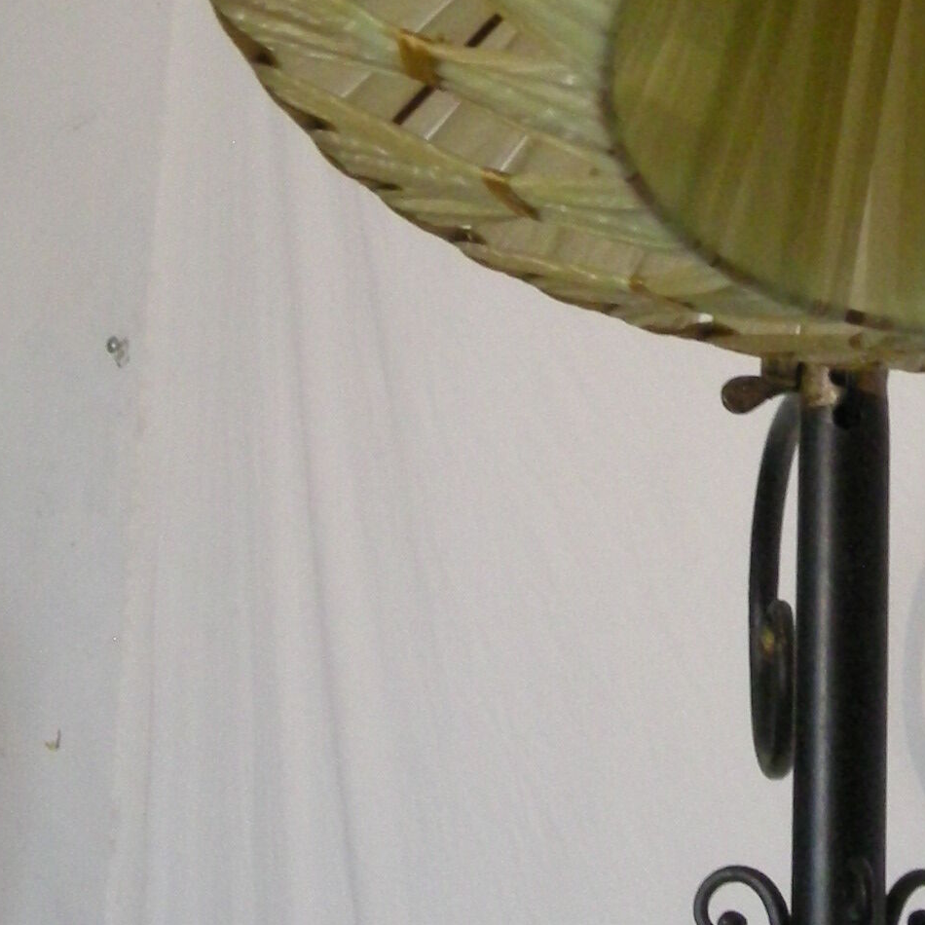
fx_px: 3023
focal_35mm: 100
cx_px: 945
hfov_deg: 17.0
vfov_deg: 17.2
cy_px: 132
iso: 400
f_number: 2.8
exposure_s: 1/41
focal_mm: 5.7
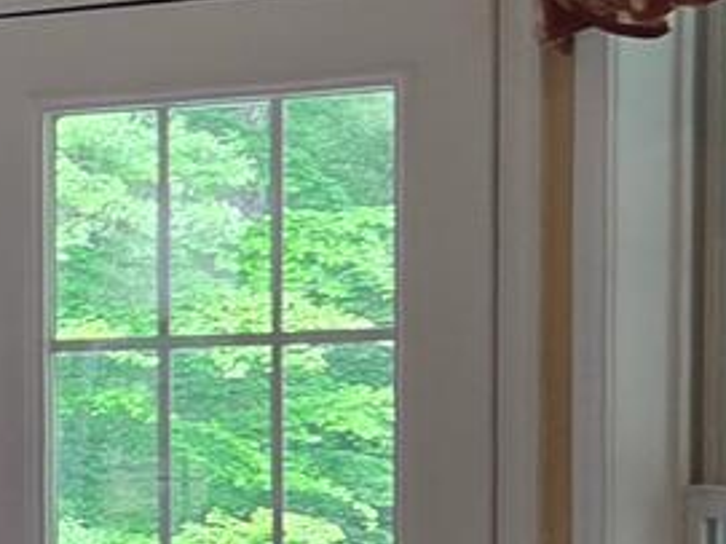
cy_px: 721
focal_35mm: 174
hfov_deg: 10.3
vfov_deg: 8.4
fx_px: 3648
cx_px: -814
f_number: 1.8
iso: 125
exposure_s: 1/120
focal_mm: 5.4
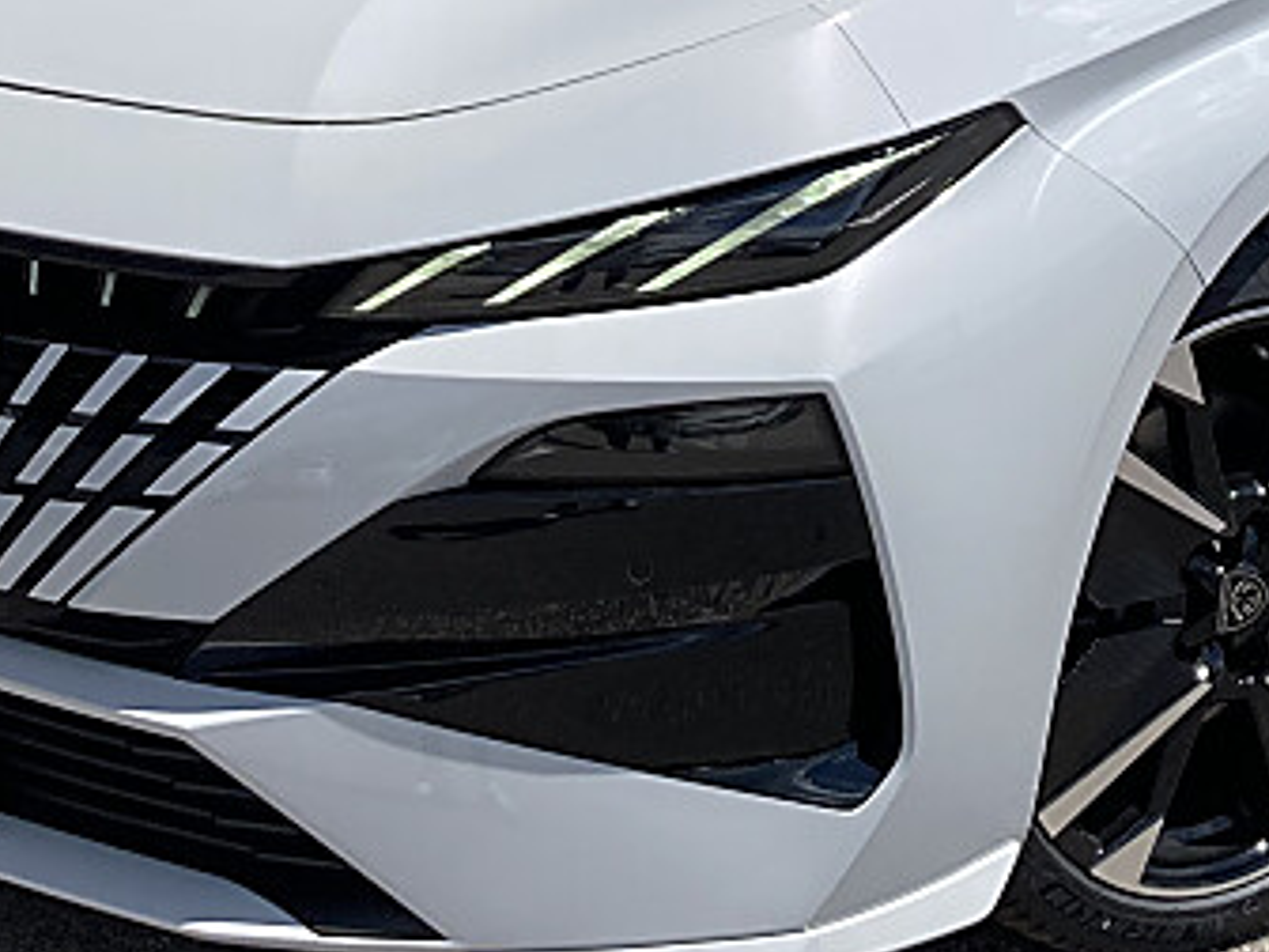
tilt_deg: -7.2
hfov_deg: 19.5
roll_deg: -0.6
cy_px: -208
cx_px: 956
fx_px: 3666
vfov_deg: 14.3
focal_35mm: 100
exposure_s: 1/3247
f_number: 1.8
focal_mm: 3.99
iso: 20
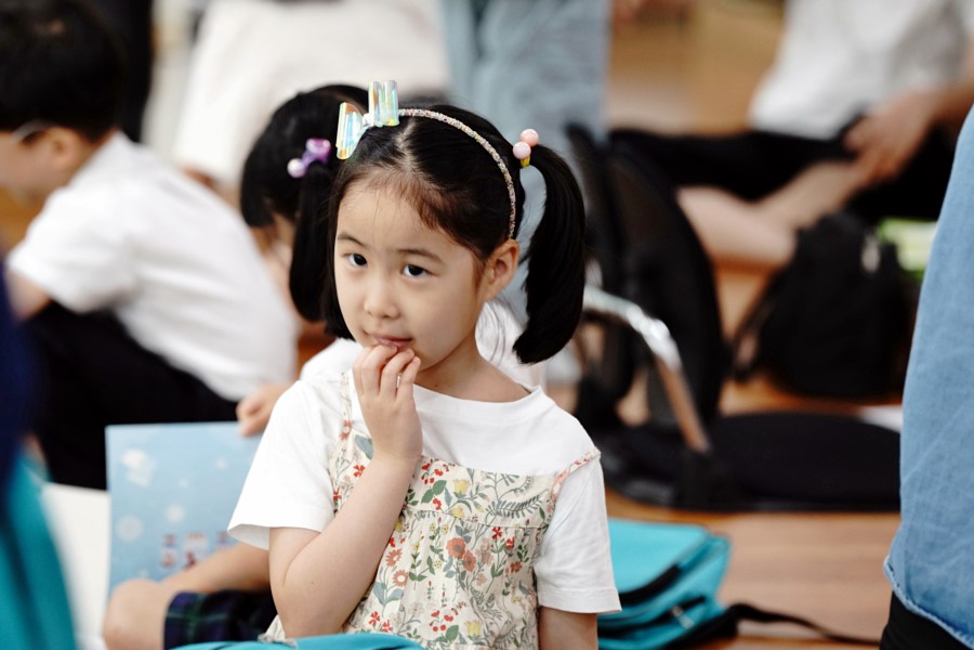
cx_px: 487
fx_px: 5411
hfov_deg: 10.3
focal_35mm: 200
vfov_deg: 6.9
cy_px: 325
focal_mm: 200
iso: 2000
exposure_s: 1/125
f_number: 4.5
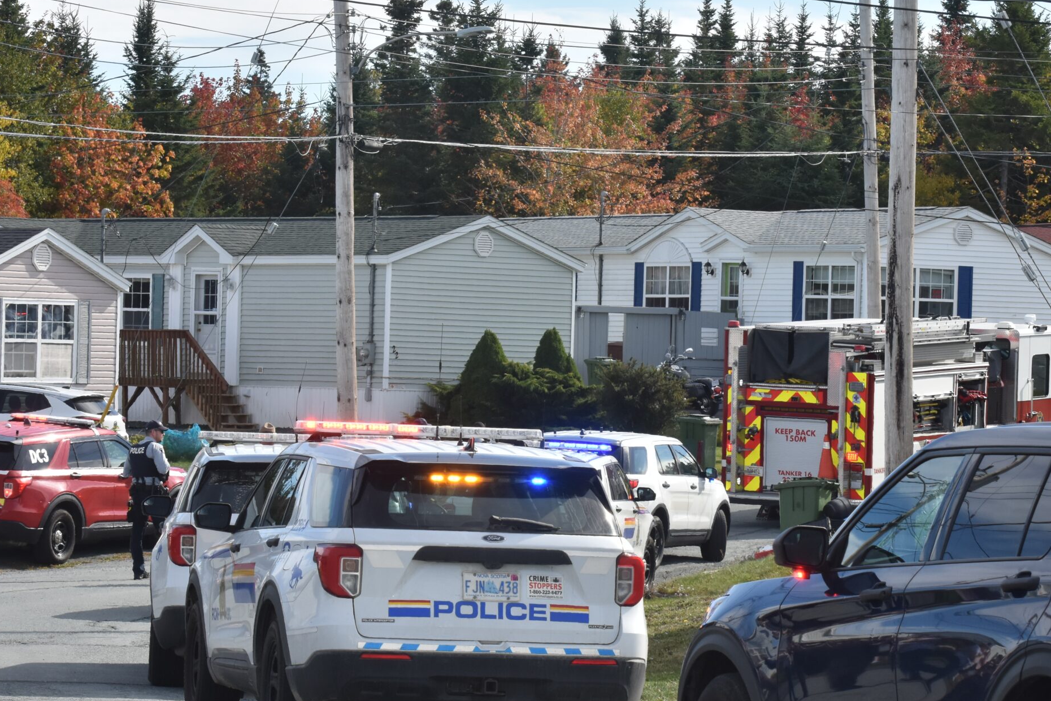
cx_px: 635
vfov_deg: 8.5
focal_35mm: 161
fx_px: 4700
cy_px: 456
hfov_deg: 12.8
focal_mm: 78
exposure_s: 1/667
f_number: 9
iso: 500
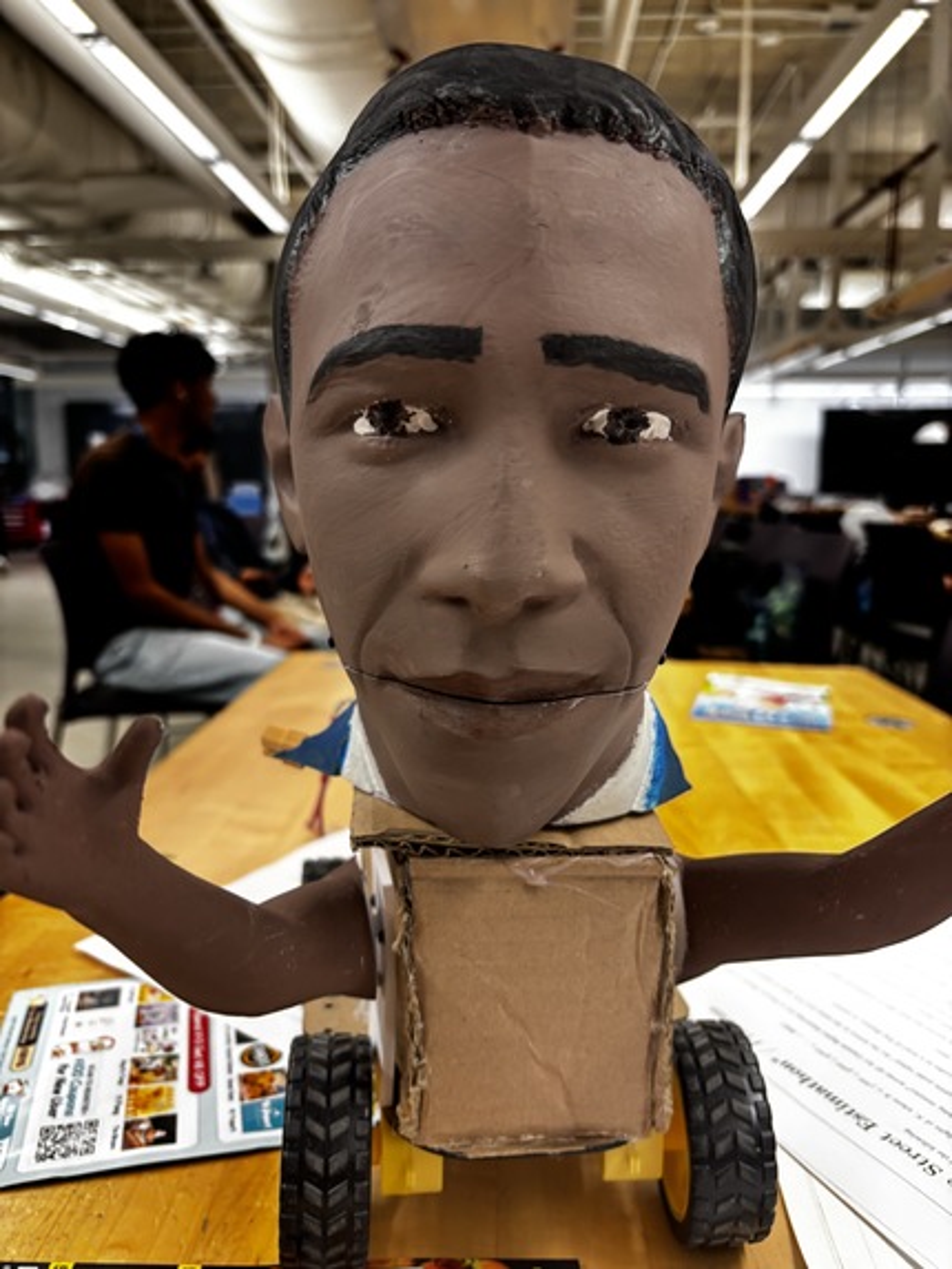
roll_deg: -0.4
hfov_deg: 53.1
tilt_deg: -8.9
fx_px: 953
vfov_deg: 67.3
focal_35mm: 26
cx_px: 476
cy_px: 634
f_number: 1.6
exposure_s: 1/60
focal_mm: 5.96
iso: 125
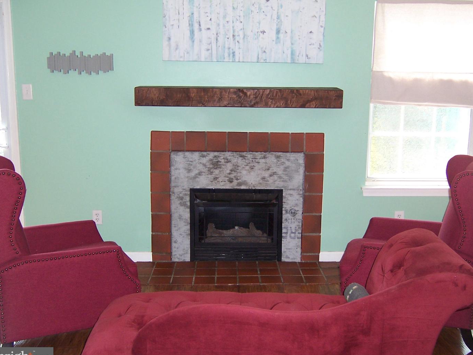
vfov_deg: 34.4
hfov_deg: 44.8
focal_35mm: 42
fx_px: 574
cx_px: 241
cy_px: 181
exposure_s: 1/60
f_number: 3.4
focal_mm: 6.7
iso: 140
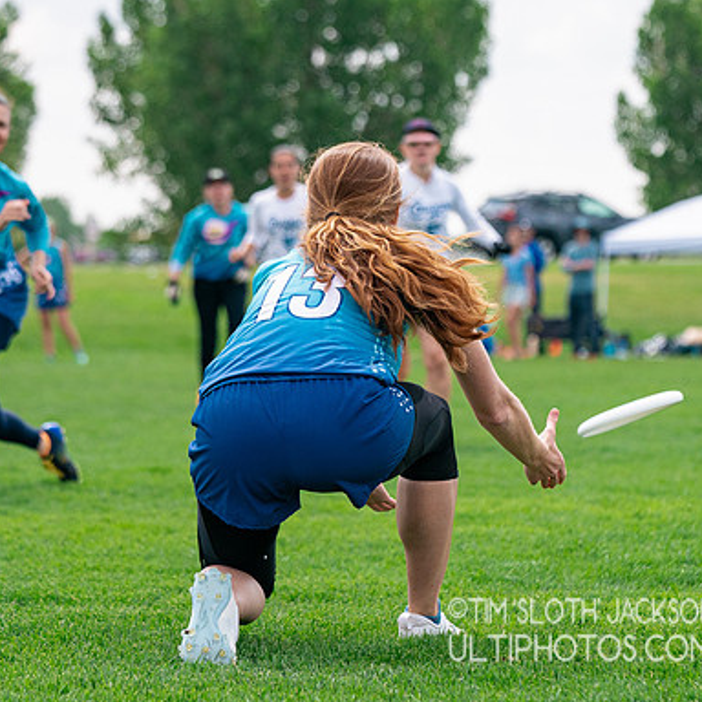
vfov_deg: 9.8
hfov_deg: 9.8
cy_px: 281
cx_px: 396
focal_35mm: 178
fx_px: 4084
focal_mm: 107
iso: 640
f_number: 4
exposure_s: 1/5000
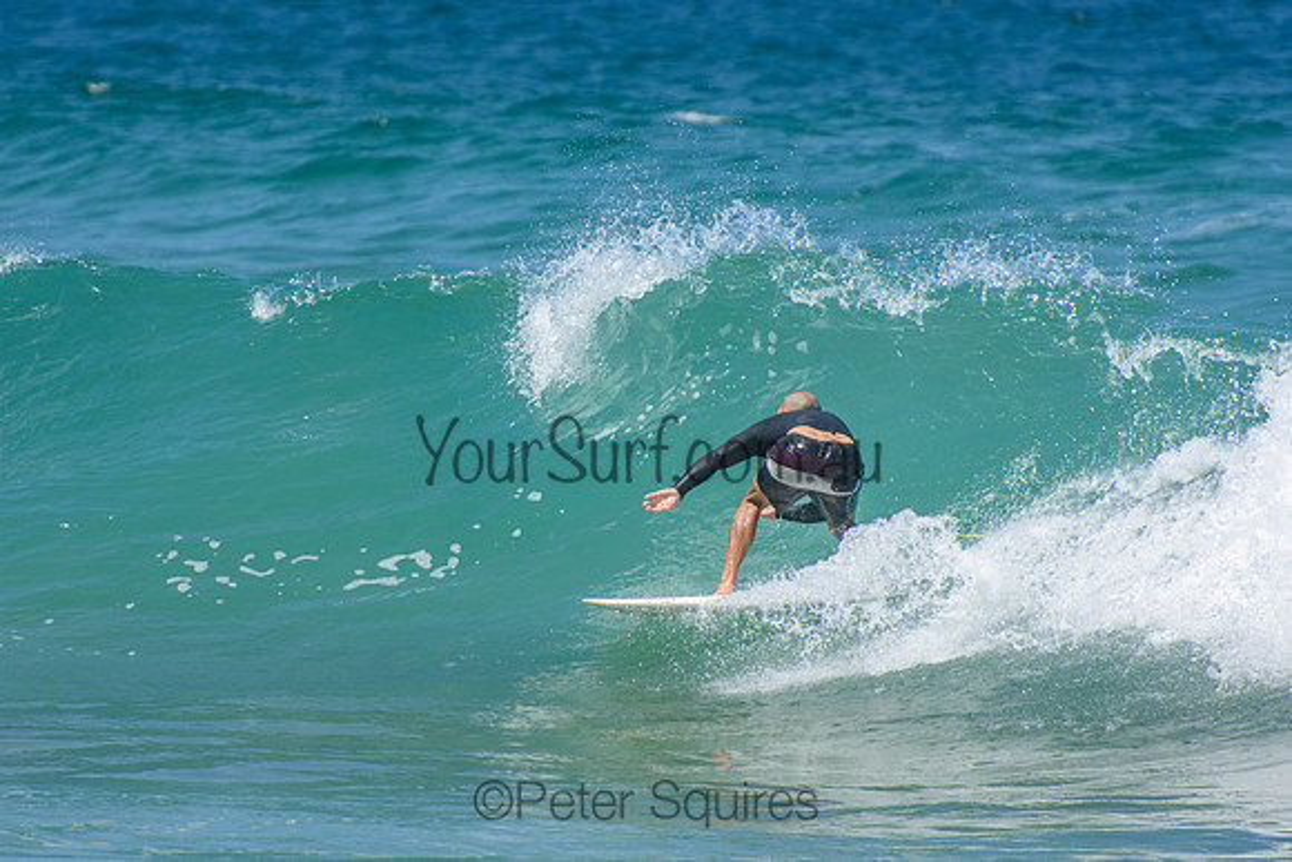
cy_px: 431
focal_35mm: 600
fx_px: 21537
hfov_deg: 3.4
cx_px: 646
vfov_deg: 2.3
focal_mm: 400
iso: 360
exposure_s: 1/2000
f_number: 5.6
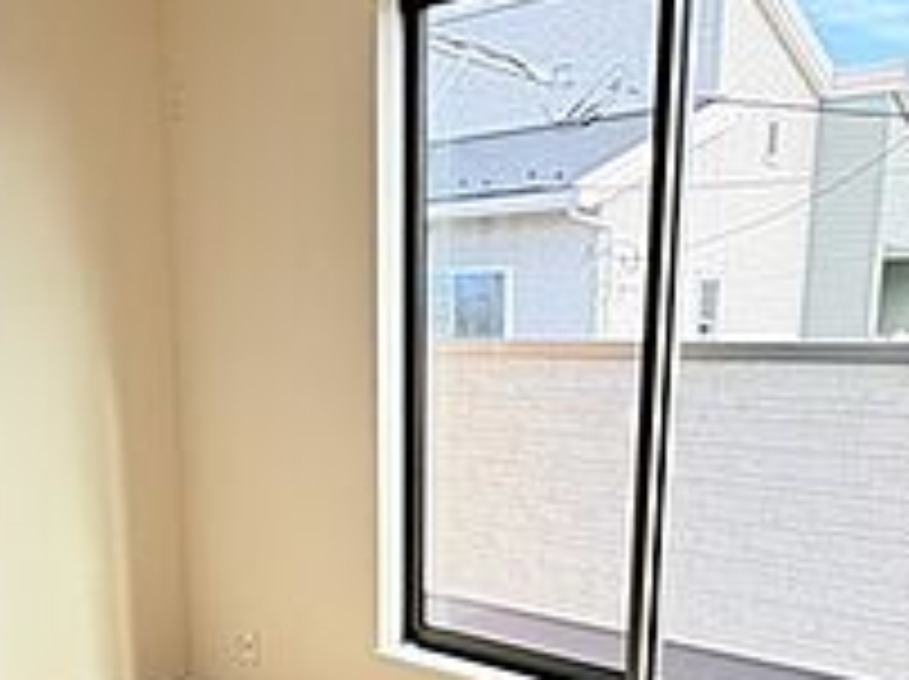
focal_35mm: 43
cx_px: 392
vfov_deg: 32.1
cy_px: 597
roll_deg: +0.9
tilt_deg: -12.7
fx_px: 1128
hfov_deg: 43.8
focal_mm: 2.22
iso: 64
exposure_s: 1/132
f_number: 2.2
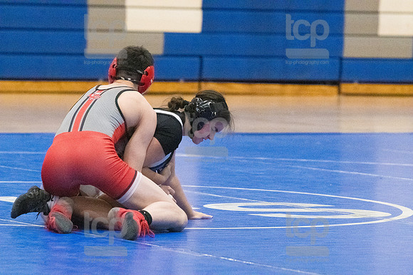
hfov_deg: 7.9
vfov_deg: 5.2
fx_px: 3004
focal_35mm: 262
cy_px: 138
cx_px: 206
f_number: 4.5
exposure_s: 1/1600
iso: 10000
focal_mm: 175
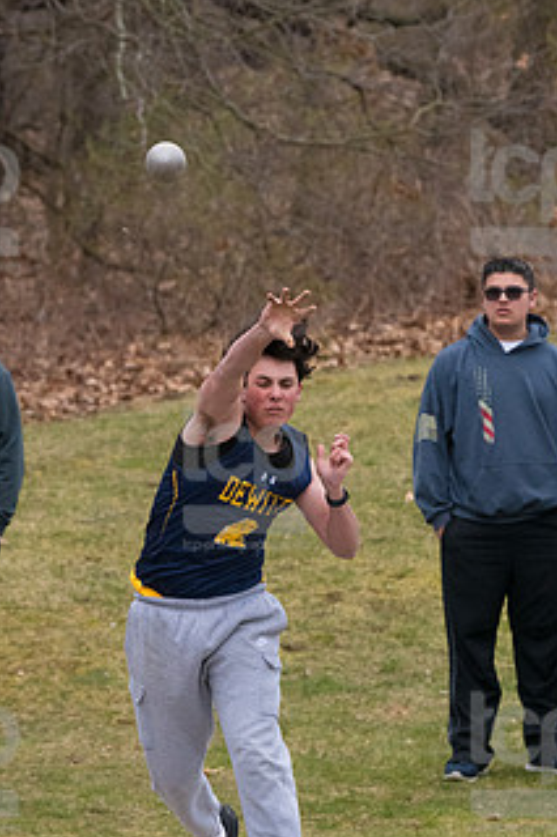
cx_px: 245
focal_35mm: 347
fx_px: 8061
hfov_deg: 4.0
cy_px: 479
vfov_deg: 5.9
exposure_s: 1/2000
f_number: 5
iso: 2000
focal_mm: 165
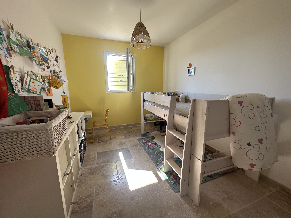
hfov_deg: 102.1
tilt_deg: -11.6
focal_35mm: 14
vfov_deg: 85.7
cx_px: 146
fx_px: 118
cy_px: 109
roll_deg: +0.5
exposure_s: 1/99
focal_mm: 2.22
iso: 64
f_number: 2.2
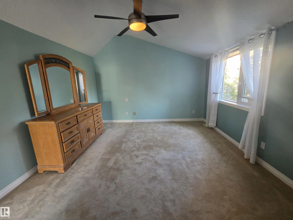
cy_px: 110
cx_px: 146
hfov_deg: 106.2
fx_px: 110
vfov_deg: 89.9
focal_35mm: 13
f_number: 2.2
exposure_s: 1/60
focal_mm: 2.2
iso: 320
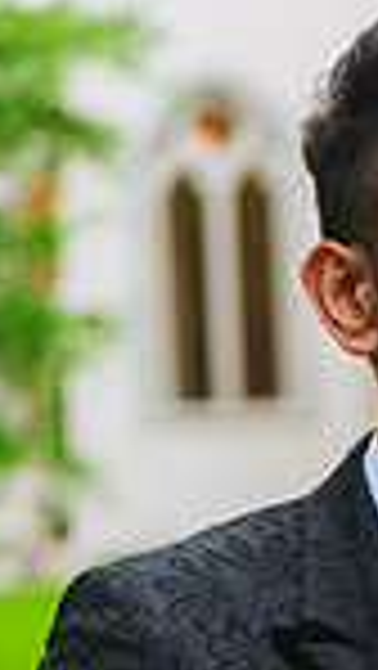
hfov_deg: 5.4
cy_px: 895
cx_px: 562
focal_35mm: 222
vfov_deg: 9.5
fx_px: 3949
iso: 320
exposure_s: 1/125
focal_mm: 70
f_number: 2.8
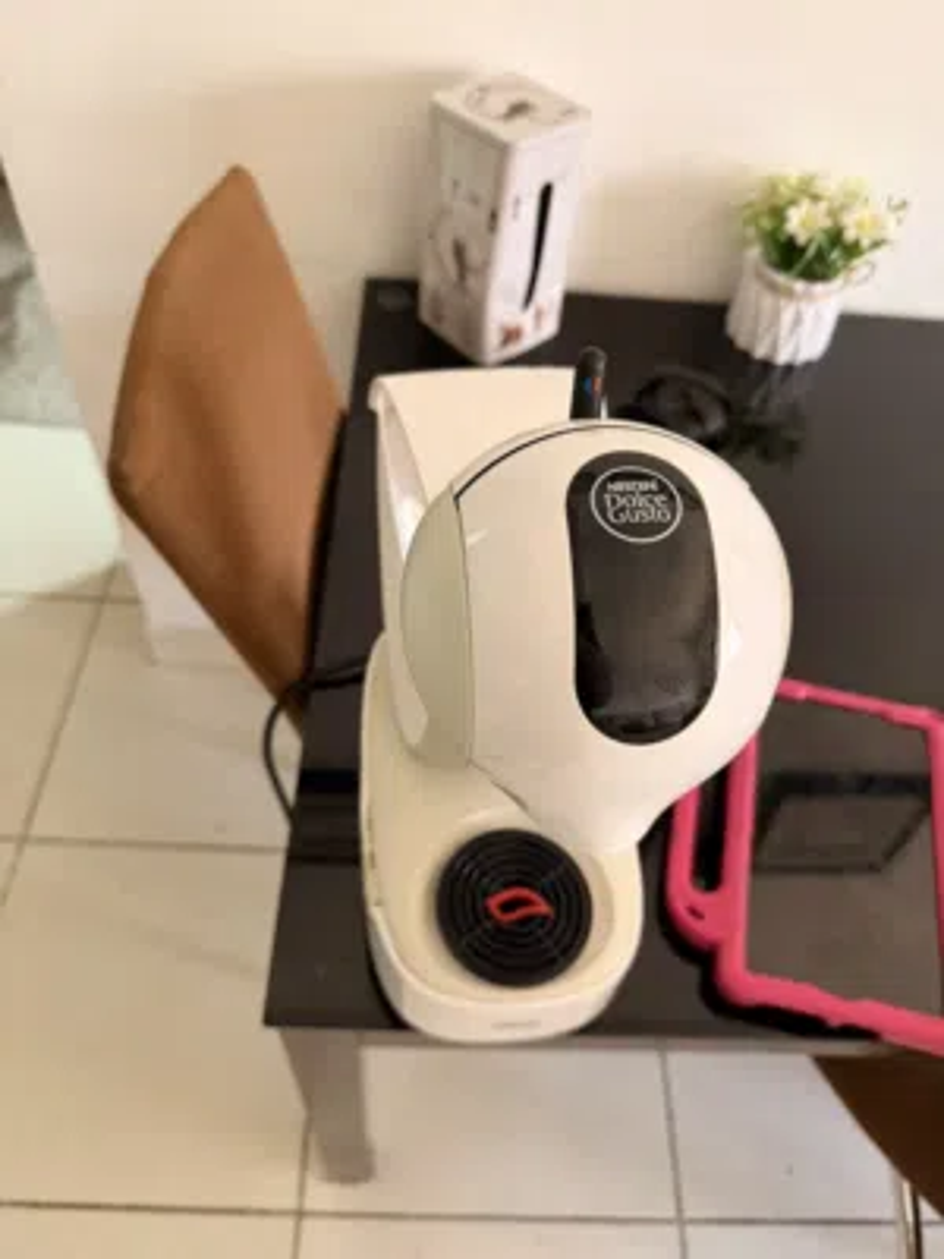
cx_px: 472
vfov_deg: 71.6
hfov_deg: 56.8
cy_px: 630
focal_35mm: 24
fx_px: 873
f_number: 1.78
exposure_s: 1/60
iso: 800
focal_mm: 6.76
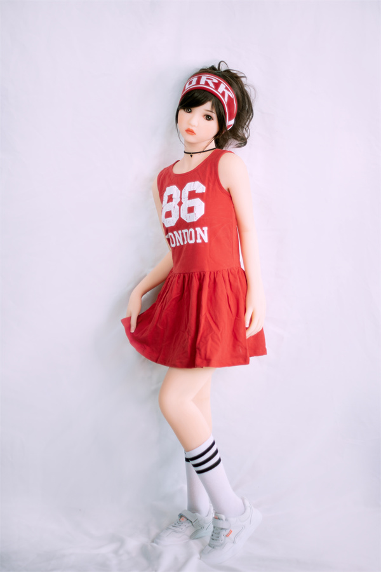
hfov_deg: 18.2
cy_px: 286
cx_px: 190
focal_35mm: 75
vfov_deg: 27.0
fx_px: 1191
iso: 100
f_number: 1.4
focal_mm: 50
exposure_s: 1/160
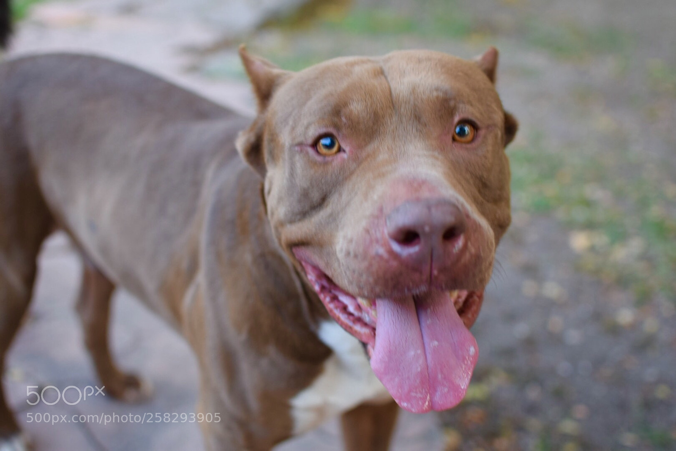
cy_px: 226
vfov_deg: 25.8
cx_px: 338
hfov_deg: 37.8
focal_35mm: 52
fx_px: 986
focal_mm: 35
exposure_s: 1/50
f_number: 2.5
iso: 100
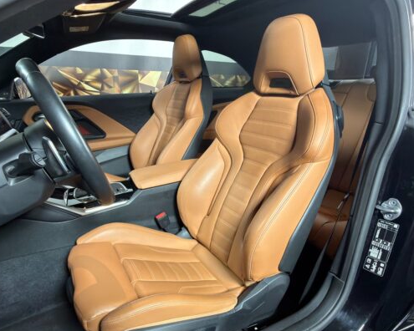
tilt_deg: -21.3
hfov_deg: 75.0
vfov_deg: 62.7
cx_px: 194
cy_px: 194
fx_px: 270
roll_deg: -1.5
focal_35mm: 22
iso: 250
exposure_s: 1/27
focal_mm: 2.22
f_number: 2.2
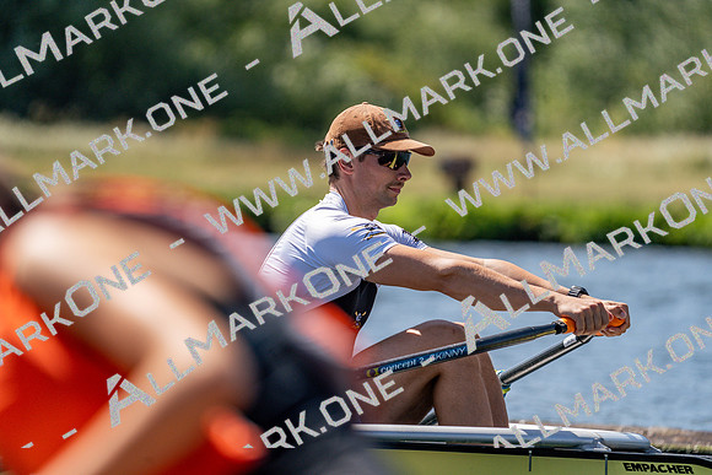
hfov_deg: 4.8
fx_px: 8427
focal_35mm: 426
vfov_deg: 3.2
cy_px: 238
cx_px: 356
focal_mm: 426
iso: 320
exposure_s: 1/2000
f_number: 6.3
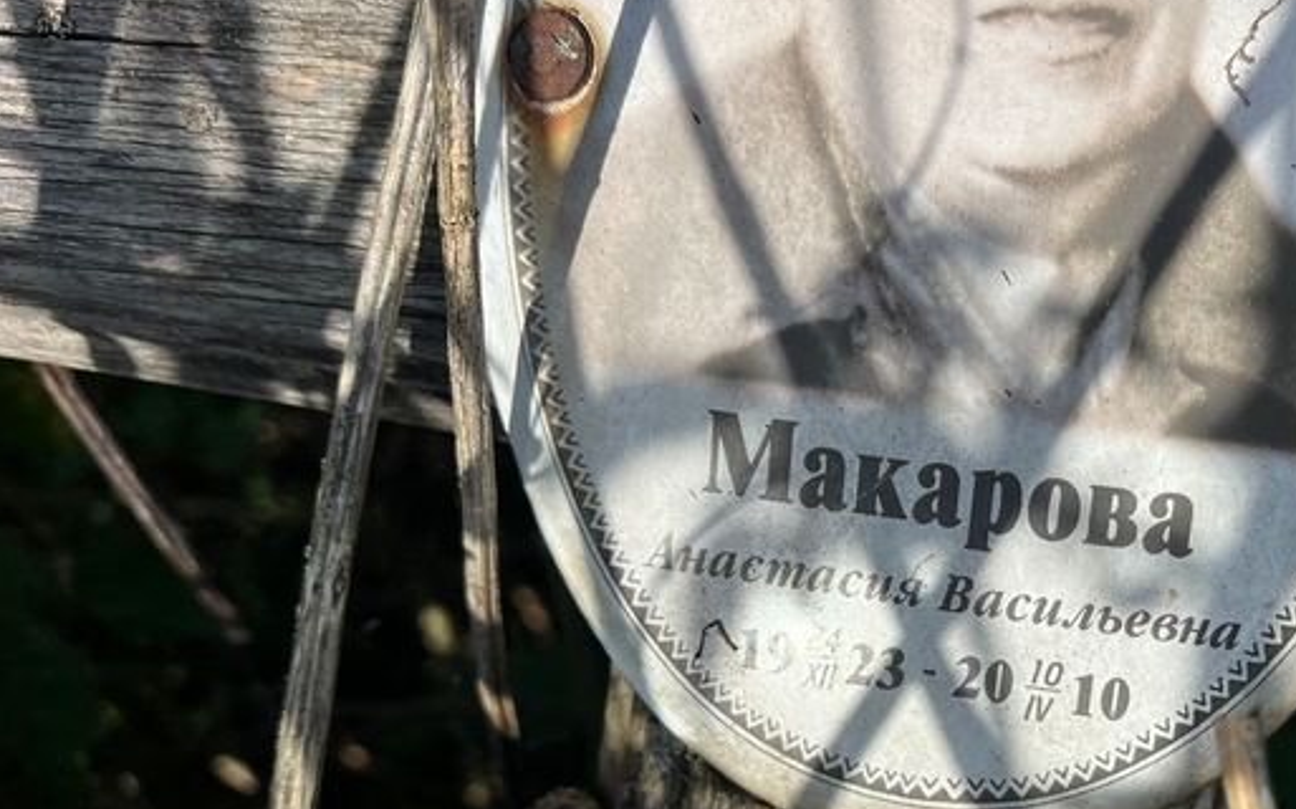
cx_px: 988
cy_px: 619
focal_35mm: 43
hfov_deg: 44.5
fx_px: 1518
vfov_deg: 29.3
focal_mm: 5.7
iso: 50
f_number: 1.5
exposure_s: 1/5319
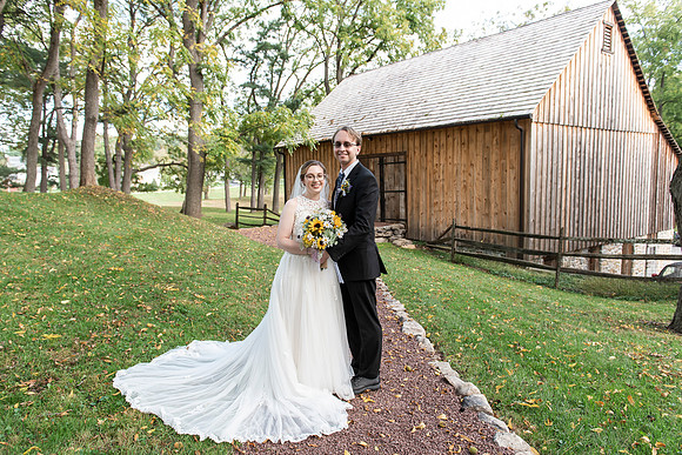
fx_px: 462
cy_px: 228
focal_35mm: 24
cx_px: 341
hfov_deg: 72.8
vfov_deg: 52.4
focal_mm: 24
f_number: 4
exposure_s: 1/250
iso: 400
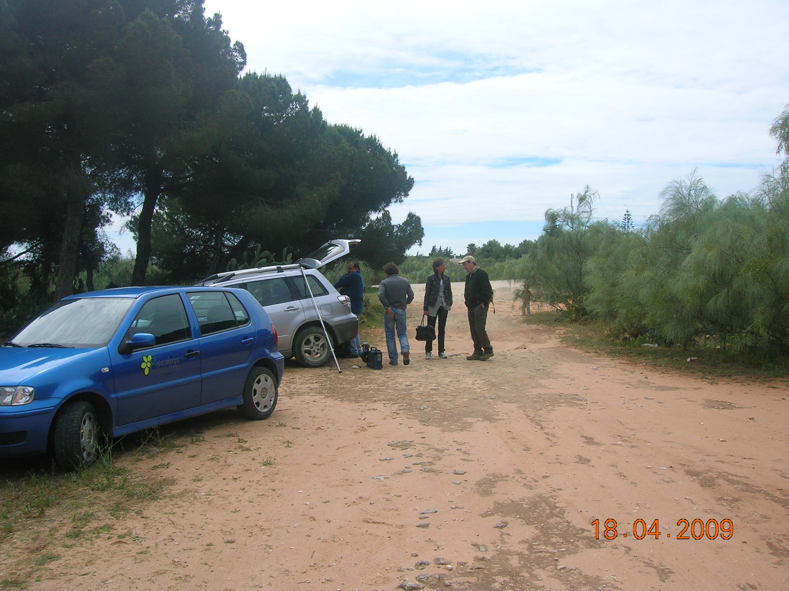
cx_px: 394
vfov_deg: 41.7
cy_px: 296
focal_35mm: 34
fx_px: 774
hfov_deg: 54.0
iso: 50
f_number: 4.9
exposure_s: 1/480
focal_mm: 5.7
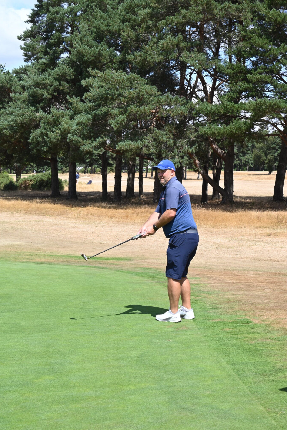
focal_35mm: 71
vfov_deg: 28.5
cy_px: 215
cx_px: 143
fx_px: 849
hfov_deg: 19.2
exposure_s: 1/100
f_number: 16
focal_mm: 70
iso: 200
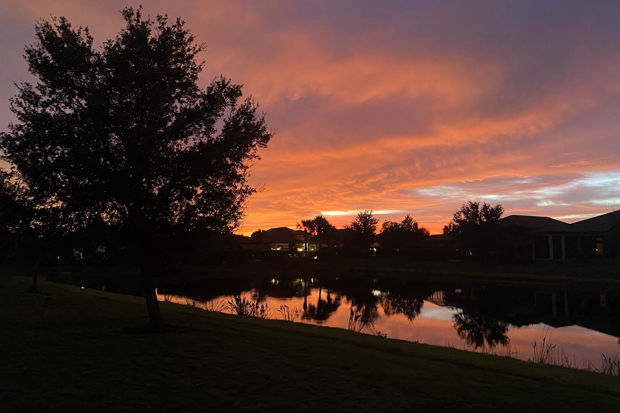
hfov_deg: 65.5
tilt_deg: +4.5
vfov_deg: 46.4
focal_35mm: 28
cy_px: 205
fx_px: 482
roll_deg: +0.6
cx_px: 319
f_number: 1.8
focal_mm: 4.25
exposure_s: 1/30
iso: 640
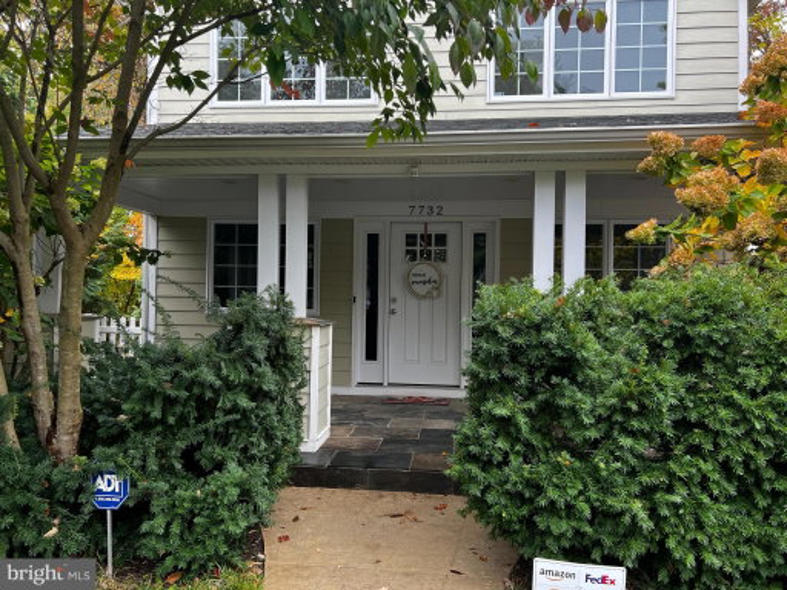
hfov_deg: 67.3
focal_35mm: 26
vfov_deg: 53.1
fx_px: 591
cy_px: 295
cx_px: 394
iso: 64
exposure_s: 1/121
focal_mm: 5.7
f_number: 1.5
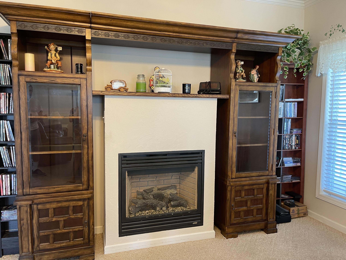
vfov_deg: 54.9
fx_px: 250
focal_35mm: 25
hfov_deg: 69.4
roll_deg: -0.6
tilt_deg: -5.7
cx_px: 173
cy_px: 130
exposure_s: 1/60
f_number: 1.6
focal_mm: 5.1
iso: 200
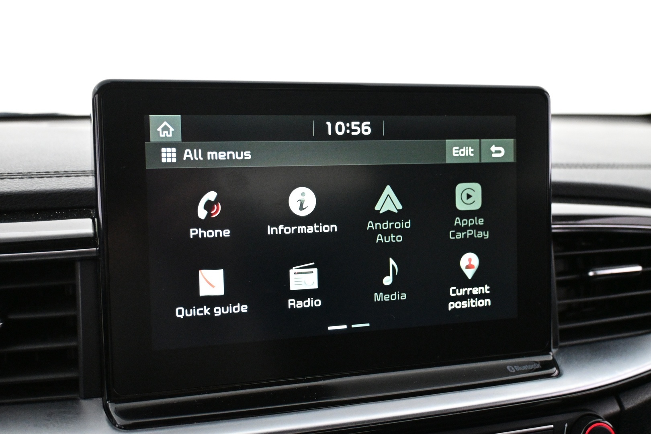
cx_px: 326
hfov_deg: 51.3
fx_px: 678
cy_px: 217
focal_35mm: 38
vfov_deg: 35.5
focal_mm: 25
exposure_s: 1/50
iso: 4000
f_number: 4.2
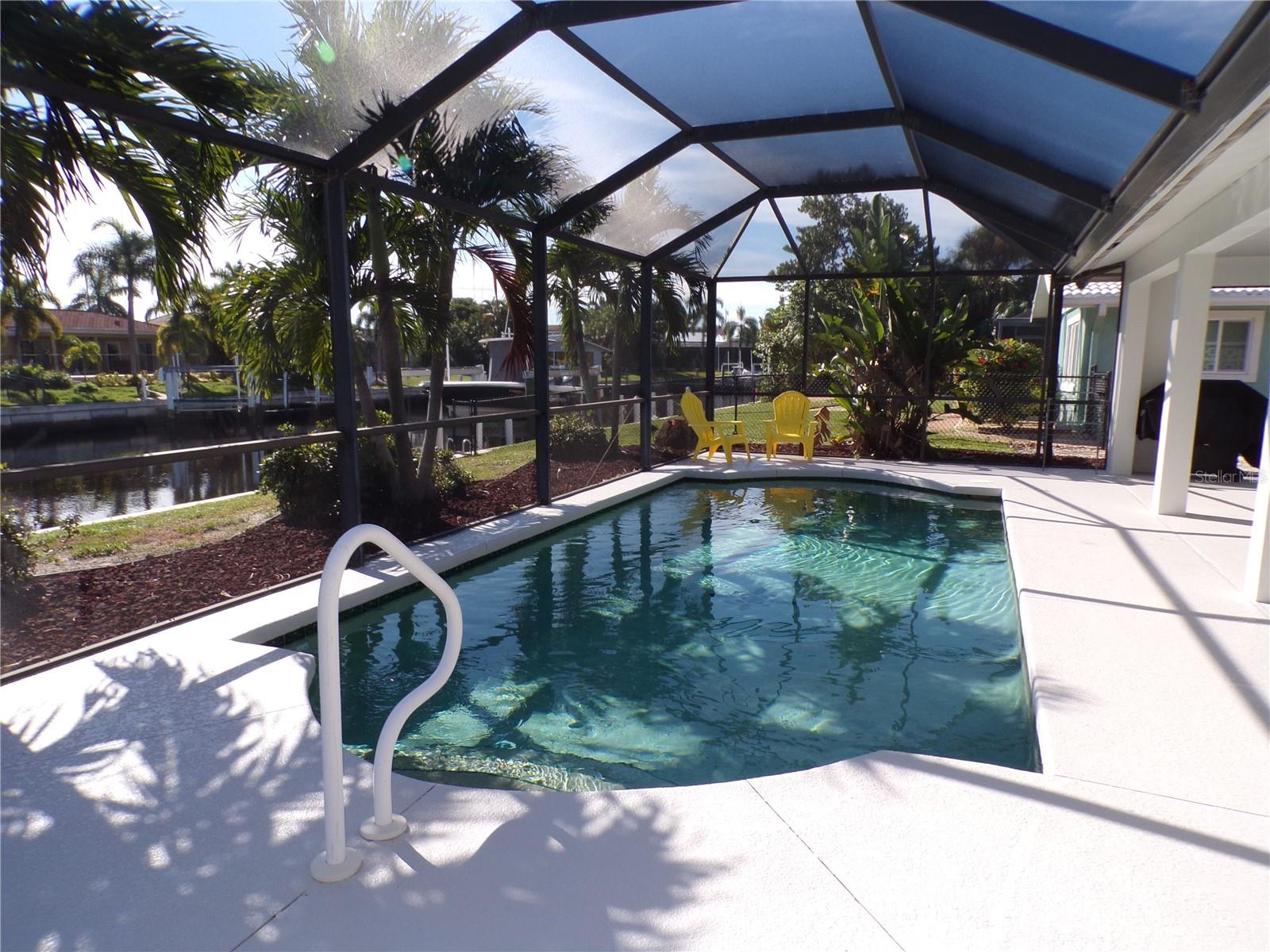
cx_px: 635
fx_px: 881
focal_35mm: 24
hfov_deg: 71.6
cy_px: 476
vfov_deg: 56.8
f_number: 5.8
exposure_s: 1/140
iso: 80
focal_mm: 4.3
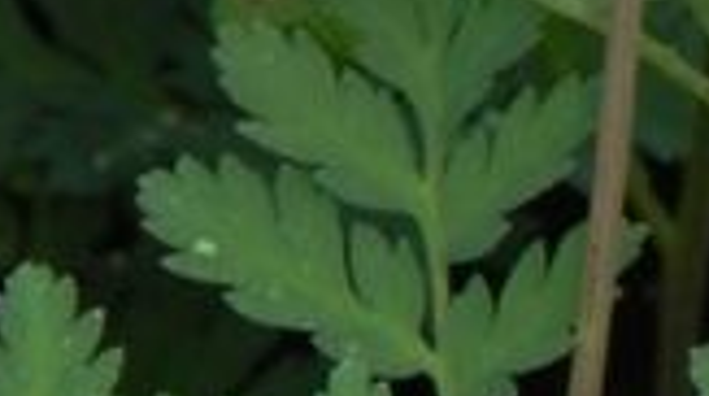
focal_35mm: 1560
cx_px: 709
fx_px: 29275
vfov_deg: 0.8
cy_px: -661
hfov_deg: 1.4
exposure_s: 1/500
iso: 160
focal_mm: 51.8
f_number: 5
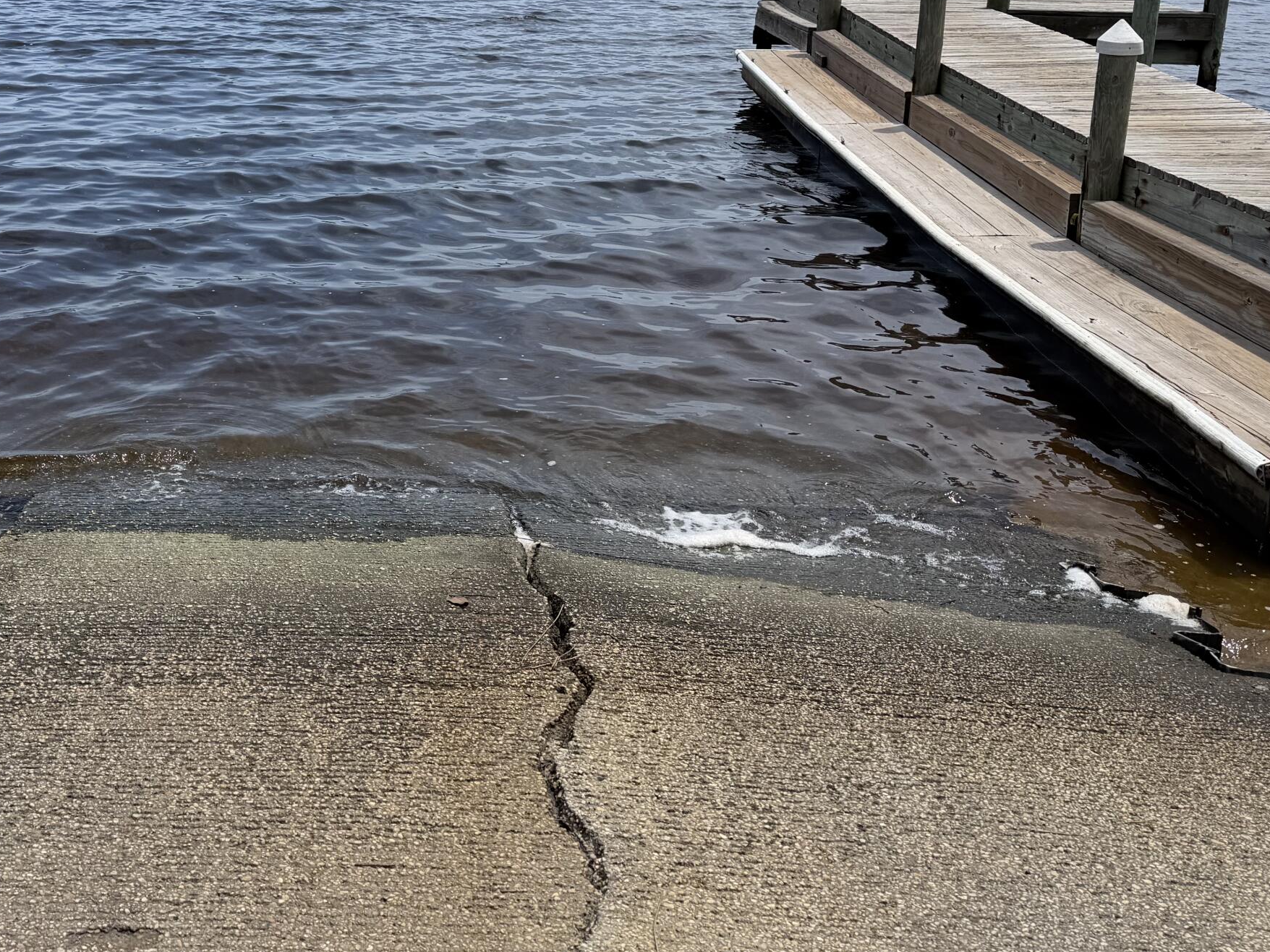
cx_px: 357
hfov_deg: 44.6
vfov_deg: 34.2
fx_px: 1504
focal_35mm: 41
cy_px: 213
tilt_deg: -12.7
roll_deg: +0.1
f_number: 1.78
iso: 80
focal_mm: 6.76
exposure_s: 1/6711
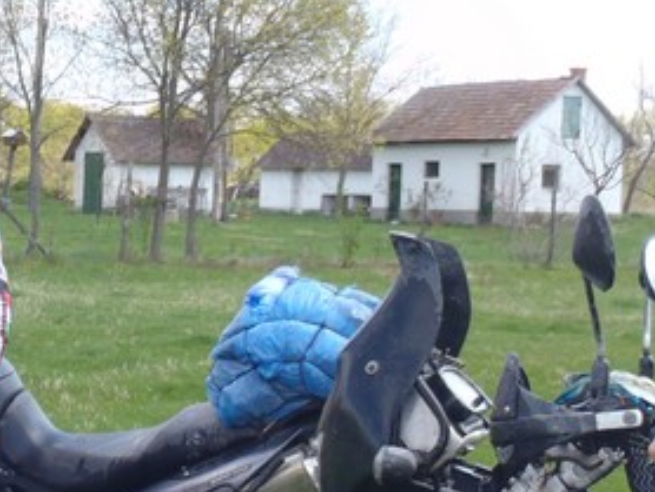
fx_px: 1742
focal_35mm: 92
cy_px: 344
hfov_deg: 20.9
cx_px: 92
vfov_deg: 16.0
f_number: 4.2
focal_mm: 5.72
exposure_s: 1/160
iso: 80
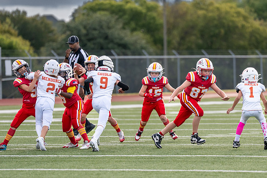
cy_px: 106
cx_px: 167
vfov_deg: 3.8
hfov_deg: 5.7
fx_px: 2704
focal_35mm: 365
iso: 400
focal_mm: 200
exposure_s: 1/2000
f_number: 2.8
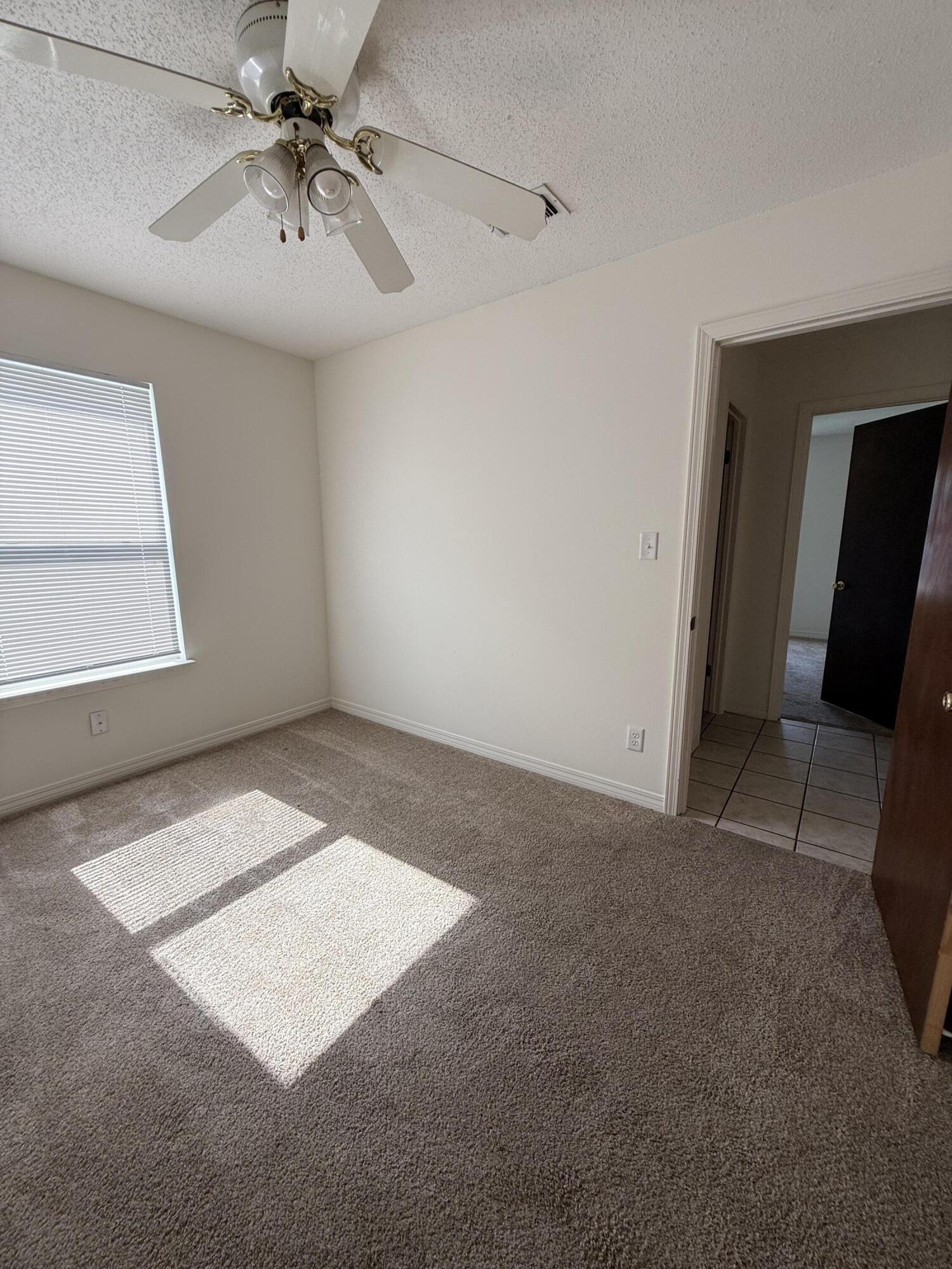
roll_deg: -0.7
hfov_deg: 85.7
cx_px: 476
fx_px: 513
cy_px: 634
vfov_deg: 102.1
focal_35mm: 14
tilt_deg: -11.2
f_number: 2.2
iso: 50
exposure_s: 1/99
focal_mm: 2.22
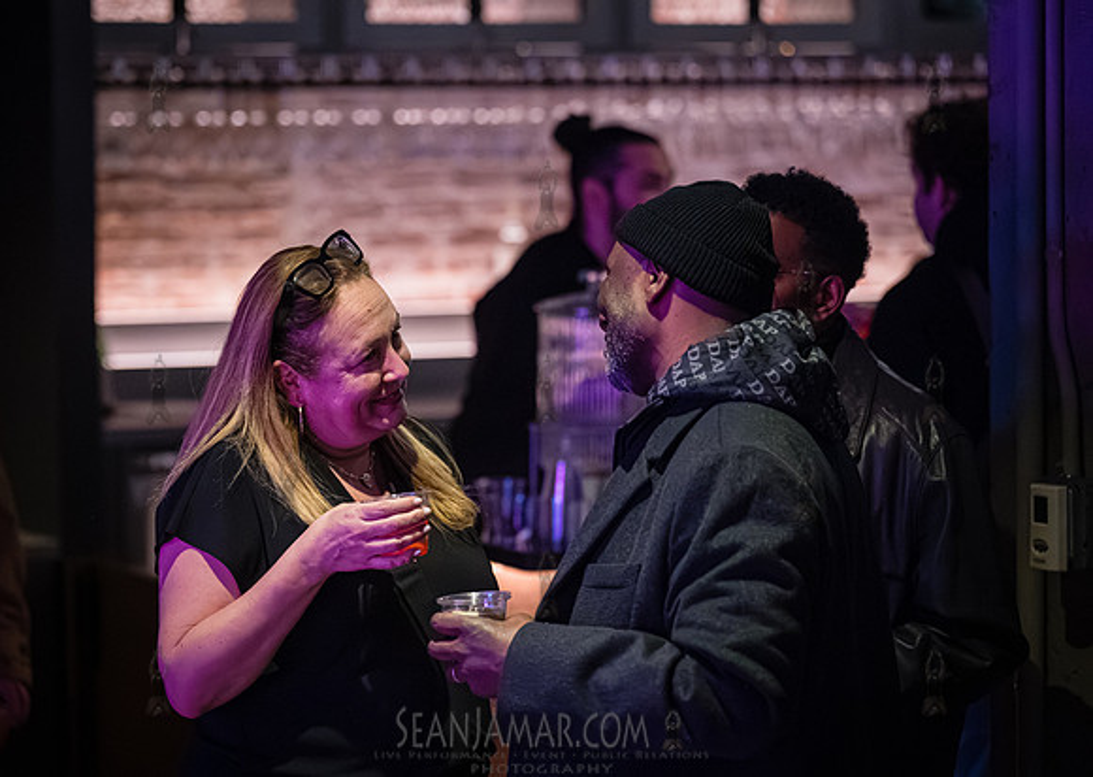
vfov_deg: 10.9
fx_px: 4069
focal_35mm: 131
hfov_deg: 15.3
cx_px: 477
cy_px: 367
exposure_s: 1/250
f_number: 2.8
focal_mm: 119
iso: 16000
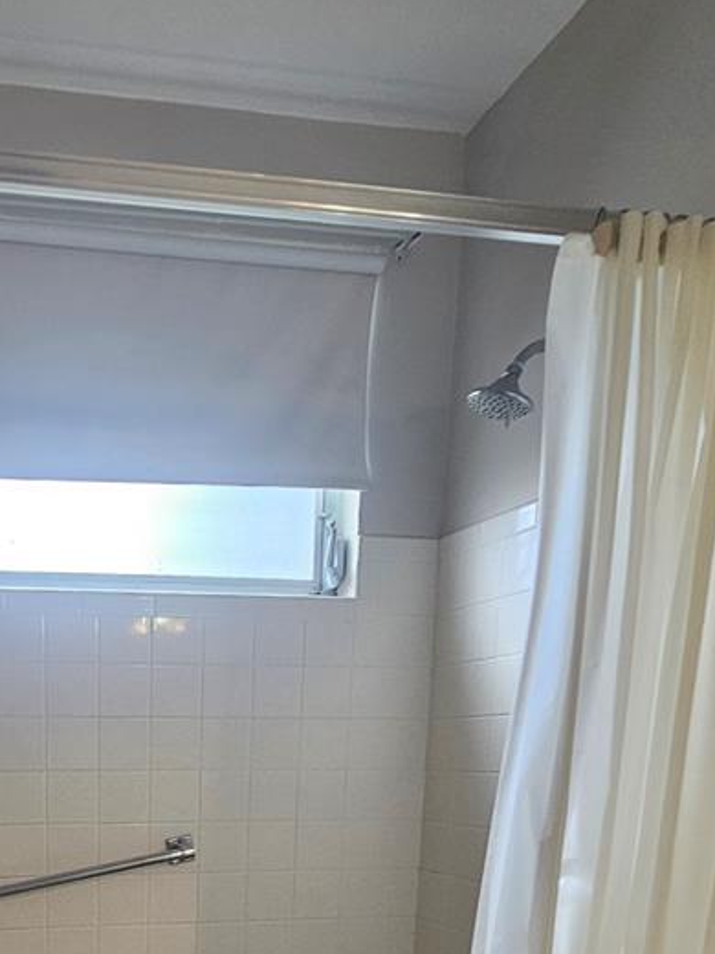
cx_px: 62
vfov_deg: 51.6
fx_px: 826
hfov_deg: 42.6
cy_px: 888
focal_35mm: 30
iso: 125
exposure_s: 1/60.2
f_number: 2.2
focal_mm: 2.2
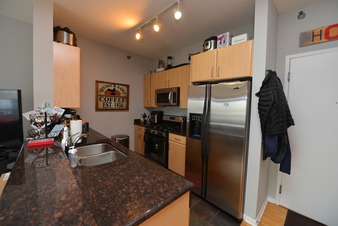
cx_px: 169
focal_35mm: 14
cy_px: 113
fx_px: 131
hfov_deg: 104.2
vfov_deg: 81.3
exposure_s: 1/60
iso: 400
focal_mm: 14
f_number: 4
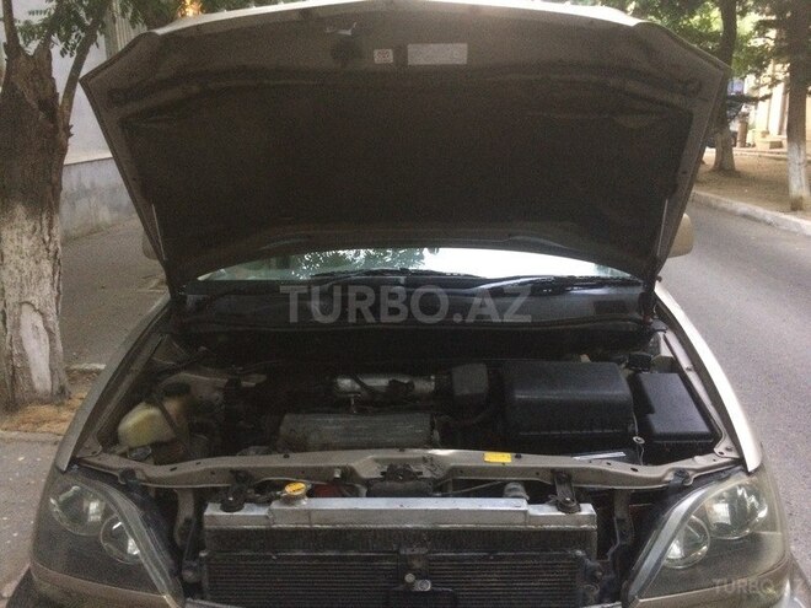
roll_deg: +1.2
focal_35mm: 29
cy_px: 304
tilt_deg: -17.7
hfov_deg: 61.7
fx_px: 679
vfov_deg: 48.2
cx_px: 406
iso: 320
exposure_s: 1/17
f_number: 2.2
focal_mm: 4.15
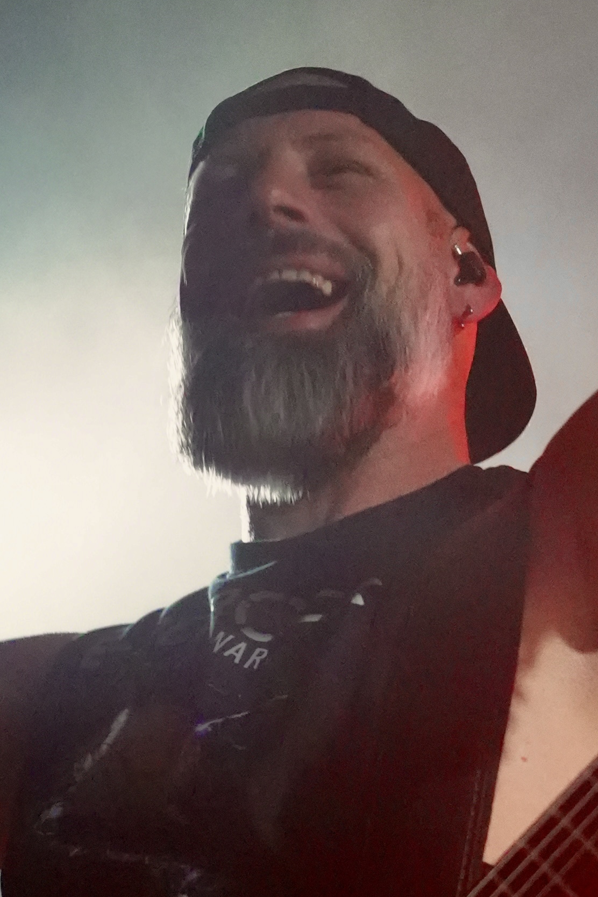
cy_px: 698
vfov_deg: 13.9
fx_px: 3664
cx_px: 198
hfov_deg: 9.3
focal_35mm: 147
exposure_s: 1/160
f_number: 2.8
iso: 12800
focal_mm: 35
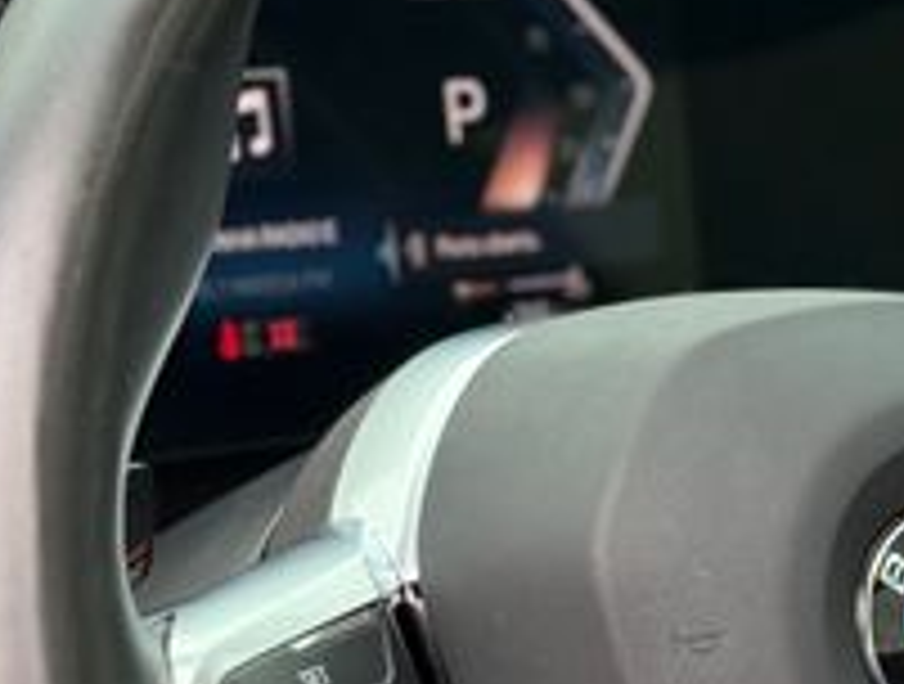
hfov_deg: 17.1
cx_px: 922
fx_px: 2934
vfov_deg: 13.1
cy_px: 652
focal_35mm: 112
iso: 160
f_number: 1.78
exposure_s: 1/208
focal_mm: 6.76
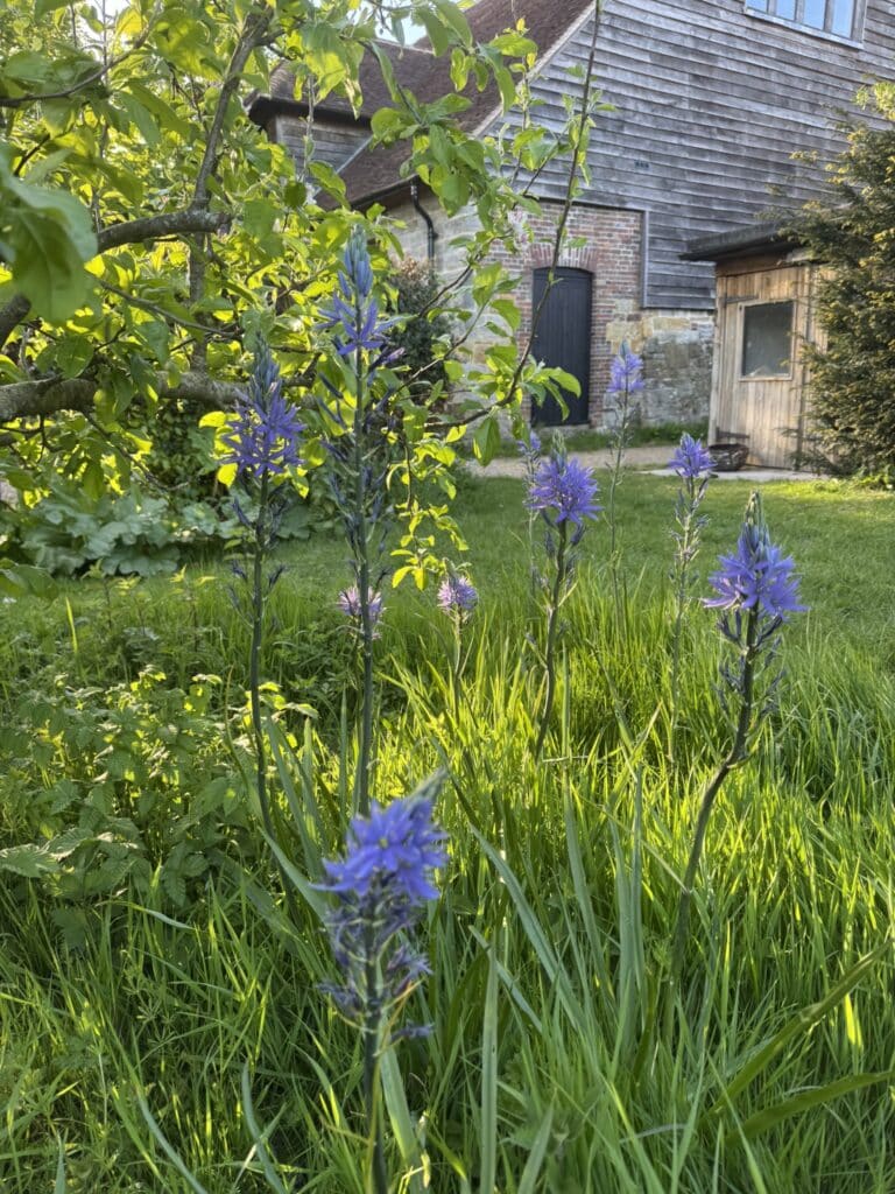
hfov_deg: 56.8
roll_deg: -0.8
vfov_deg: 71.6
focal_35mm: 24
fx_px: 827
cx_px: 448
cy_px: 597
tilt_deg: -13.4
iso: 64
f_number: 1.78
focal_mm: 6.76
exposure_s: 1/140
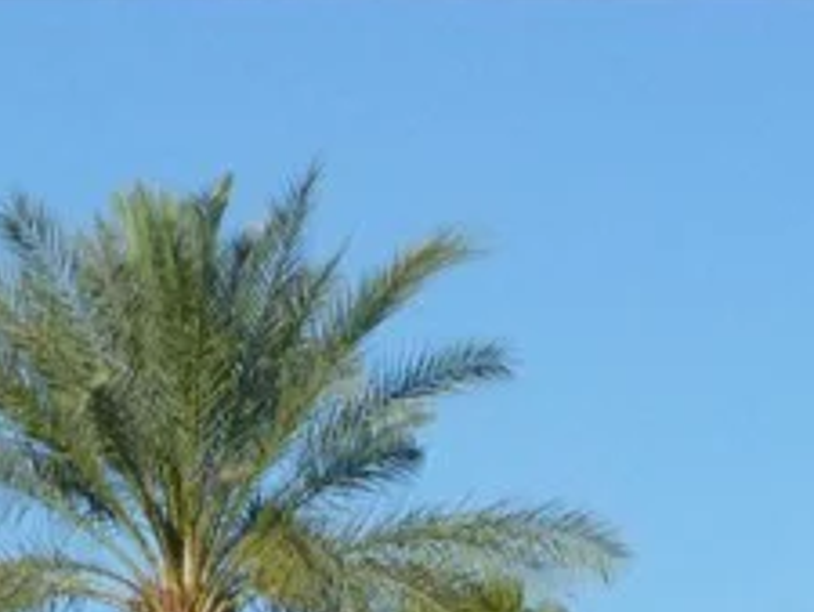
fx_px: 8446
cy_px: 1380
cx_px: -98
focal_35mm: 359
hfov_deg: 5.5
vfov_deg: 4.1
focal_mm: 14.2
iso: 400
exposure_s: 1/2000
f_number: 5.6
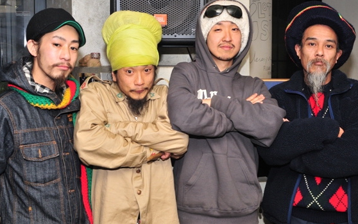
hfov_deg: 41.0
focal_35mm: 49
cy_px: 103
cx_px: 180
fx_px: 478
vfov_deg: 26.3
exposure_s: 1/60
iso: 640
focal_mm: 28
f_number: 6.3
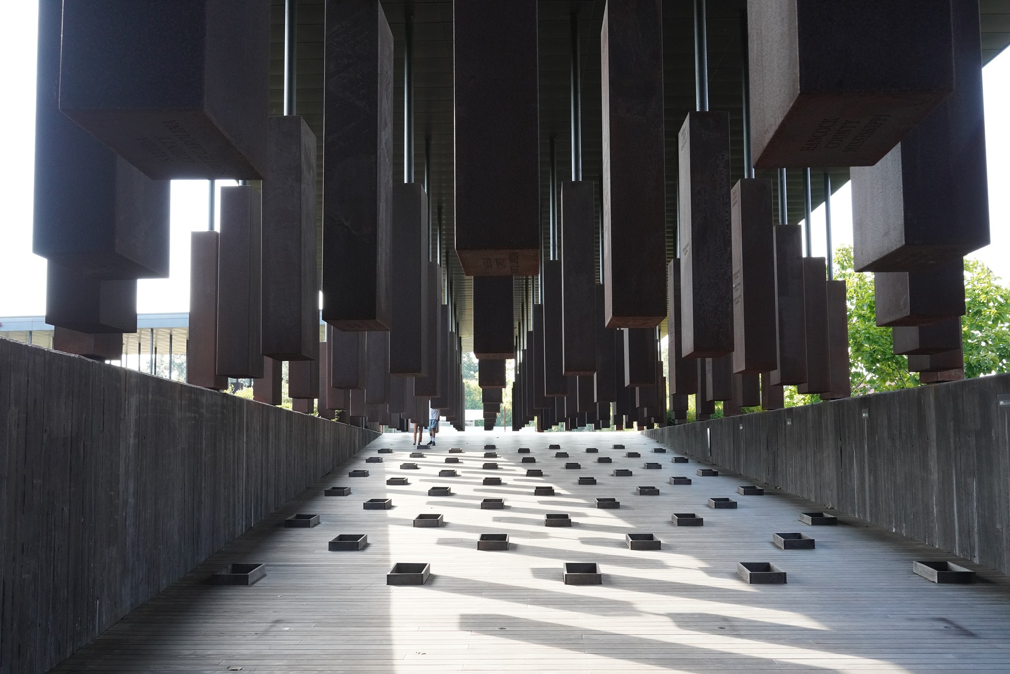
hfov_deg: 48.5
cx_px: 505
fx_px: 1122
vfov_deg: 33.4
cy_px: 337
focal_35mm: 40
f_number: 11
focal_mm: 40
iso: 3200
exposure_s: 1/100
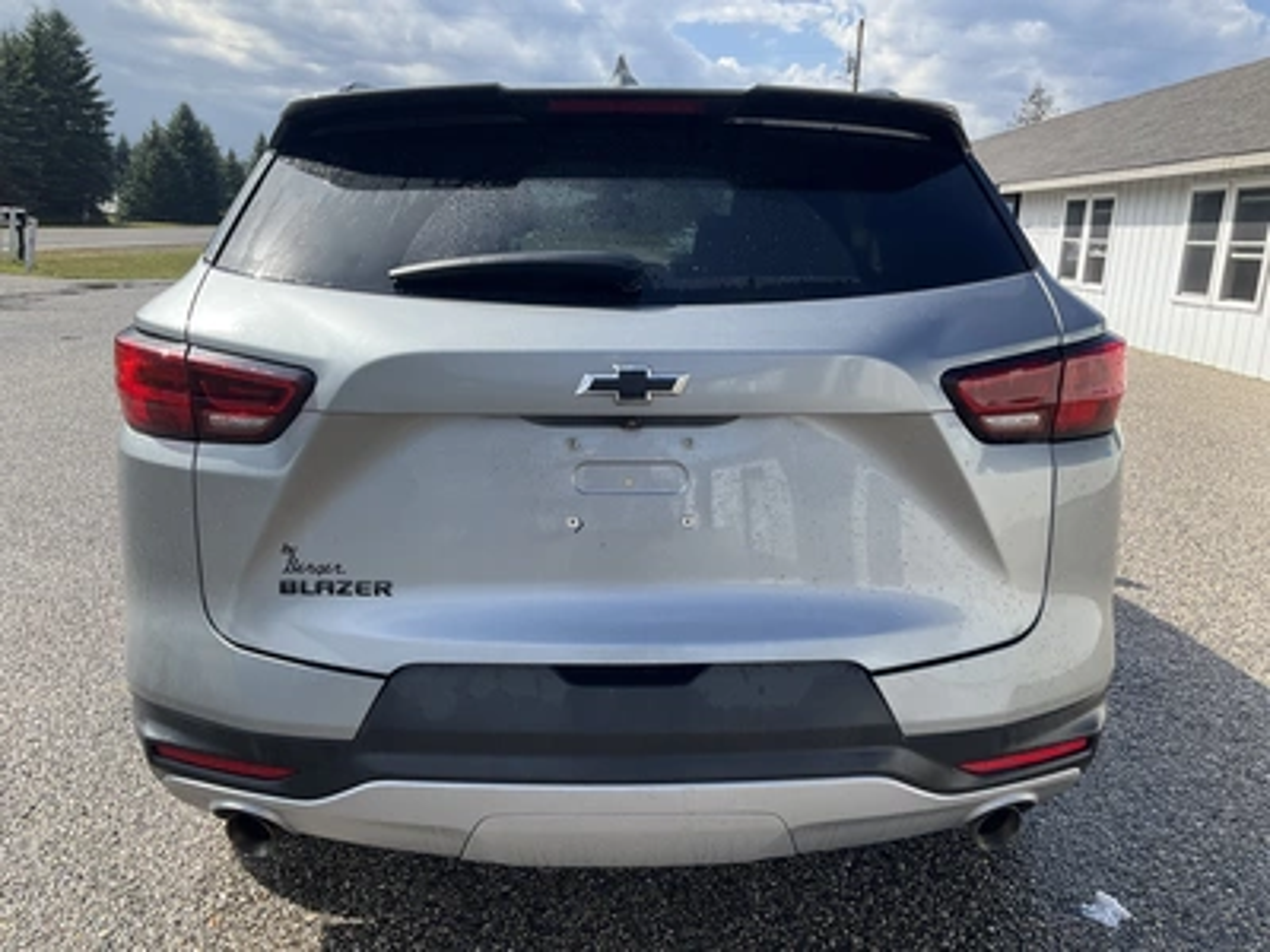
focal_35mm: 29
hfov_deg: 61.7
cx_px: 635
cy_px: 476
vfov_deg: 48.2
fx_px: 1064
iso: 25
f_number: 1.8
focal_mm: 3
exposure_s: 1/1076
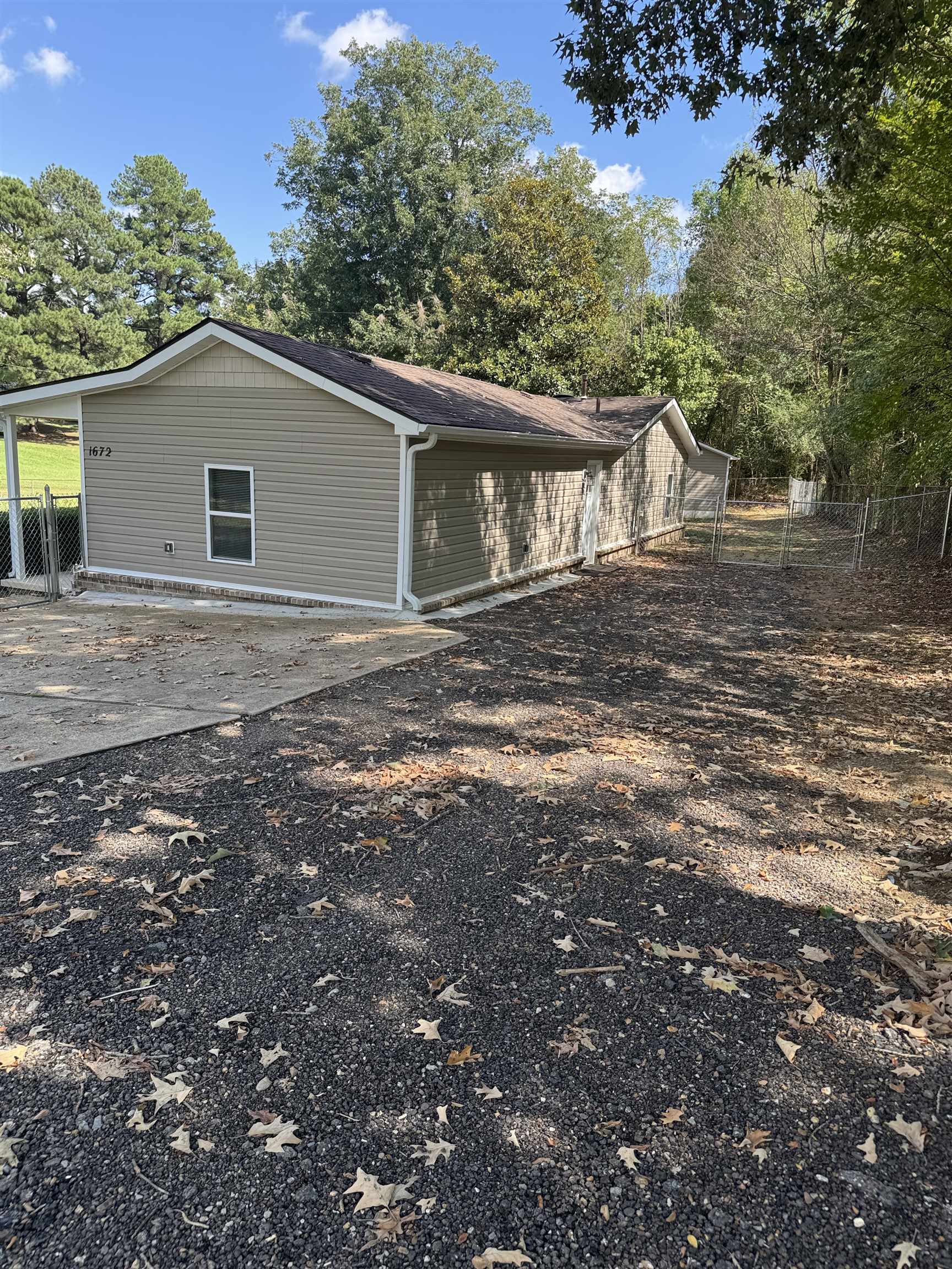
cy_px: 634
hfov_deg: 56.8
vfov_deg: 71.6
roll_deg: -2.3
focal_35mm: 24
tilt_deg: -12.5
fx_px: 880
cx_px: 476
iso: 80
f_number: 1.78
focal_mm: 6.76
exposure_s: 1/756
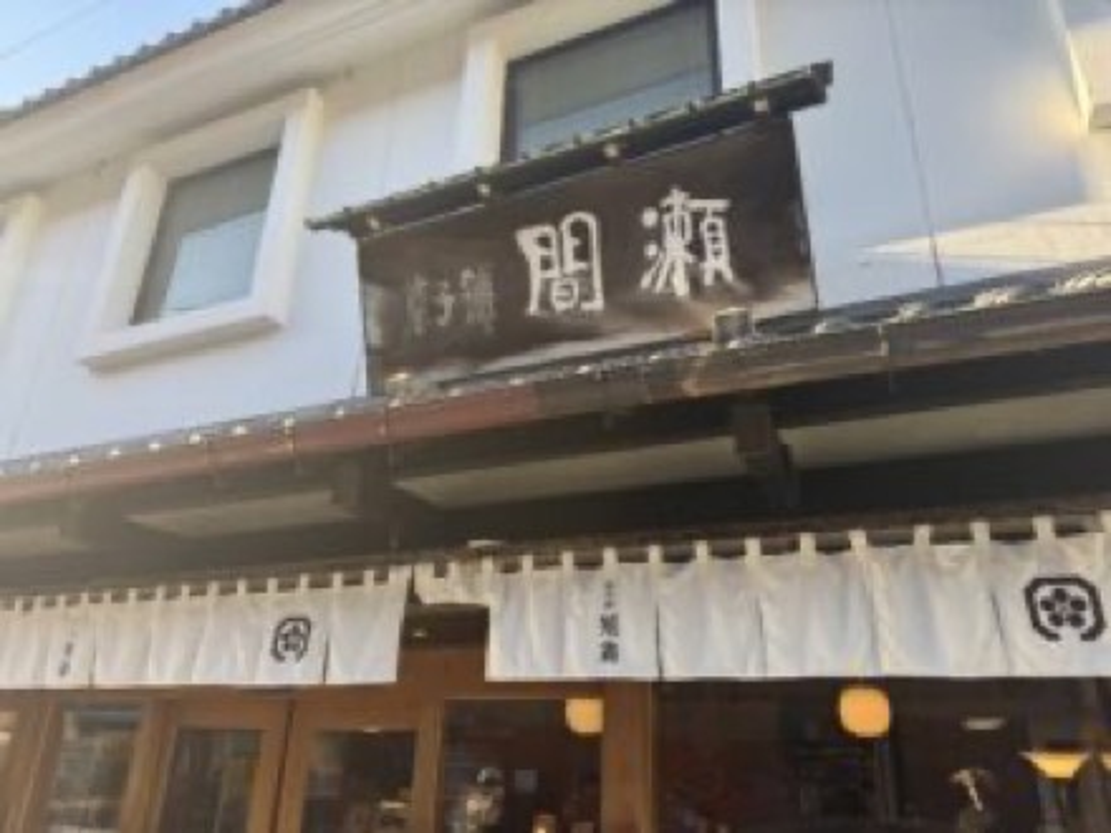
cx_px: 556
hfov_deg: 71.6
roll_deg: -2.7
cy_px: 416
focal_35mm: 24
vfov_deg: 56.8
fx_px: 770
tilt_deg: +22.1
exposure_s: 1/527
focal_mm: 6.76
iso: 80
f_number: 1.78
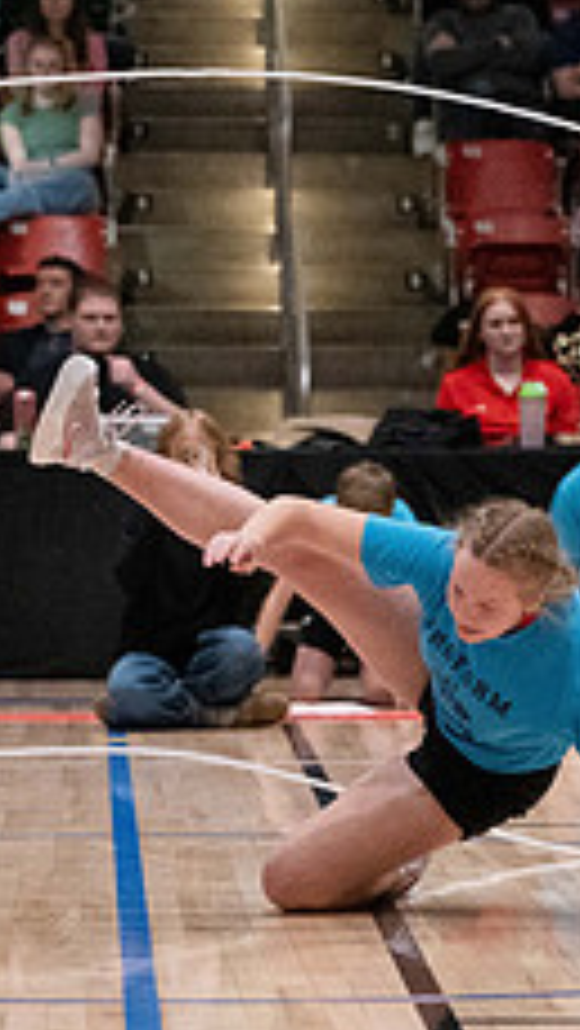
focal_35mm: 224
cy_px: 414
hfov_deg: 5.4
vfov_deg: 9.6
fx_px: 6118
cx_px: 417
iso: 8000
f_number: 2.8
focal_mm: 70
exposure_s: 1/1000
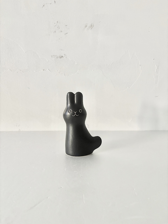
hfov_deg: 53.1
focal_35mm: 26
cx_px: 84
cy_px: 112
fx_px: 168
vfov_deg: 67.3
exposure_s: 1/60
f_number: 1.6
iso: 250
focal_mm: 5.96
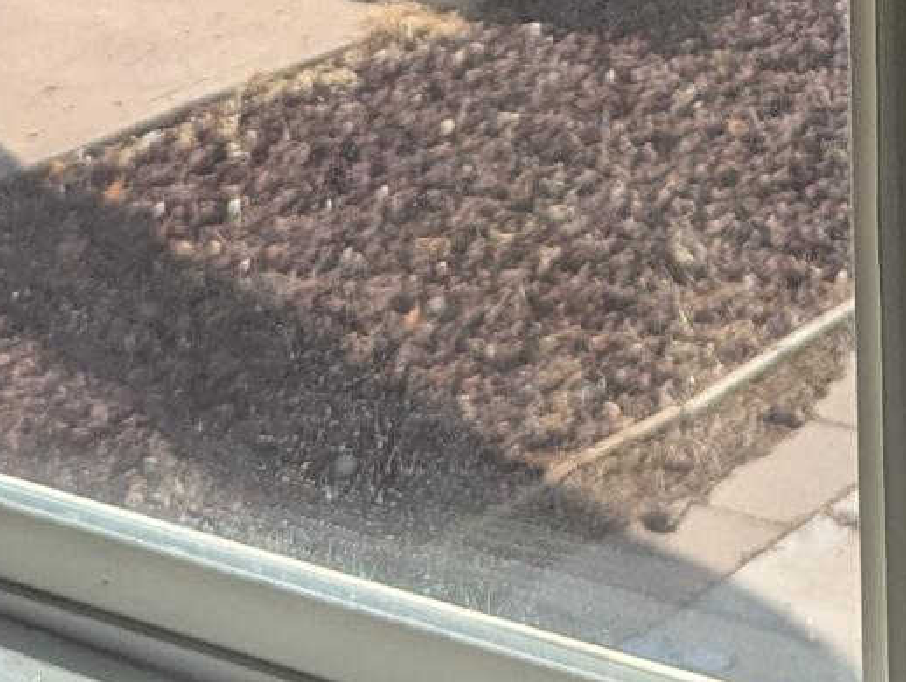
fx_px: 3643
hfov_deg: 13.8
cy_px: -881
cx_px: 1063
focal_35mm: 139
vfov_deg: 9.6
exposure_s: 1/1984
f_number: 1.85
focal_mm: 6.81
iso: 45
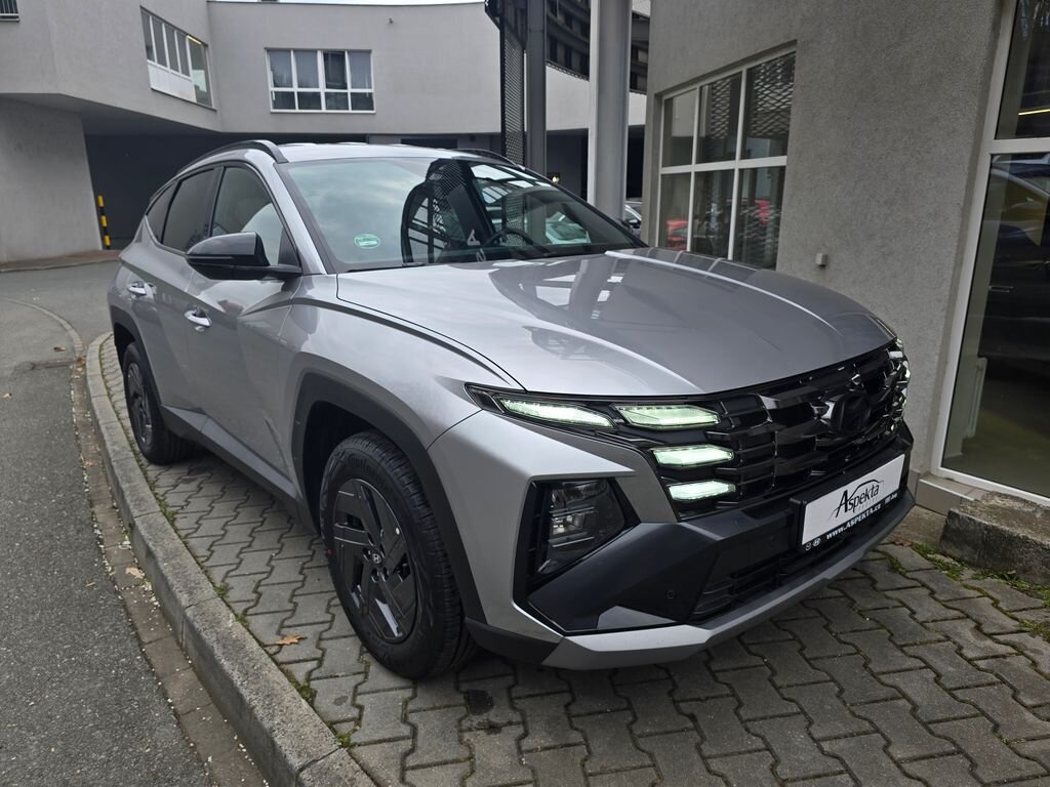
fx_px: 698
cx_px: 525
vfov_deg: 58.9
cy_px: 394
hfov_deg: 73.9
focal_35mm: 23
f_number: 1.7
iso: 20
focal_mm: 6.3
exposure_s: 1/180
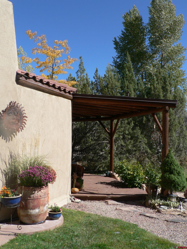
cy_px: 124
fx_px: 259
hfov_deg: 39.7
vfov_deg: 51.4
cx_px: 94
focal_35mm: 36
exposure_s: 1/400
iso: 80
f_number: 4.5
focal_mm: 6
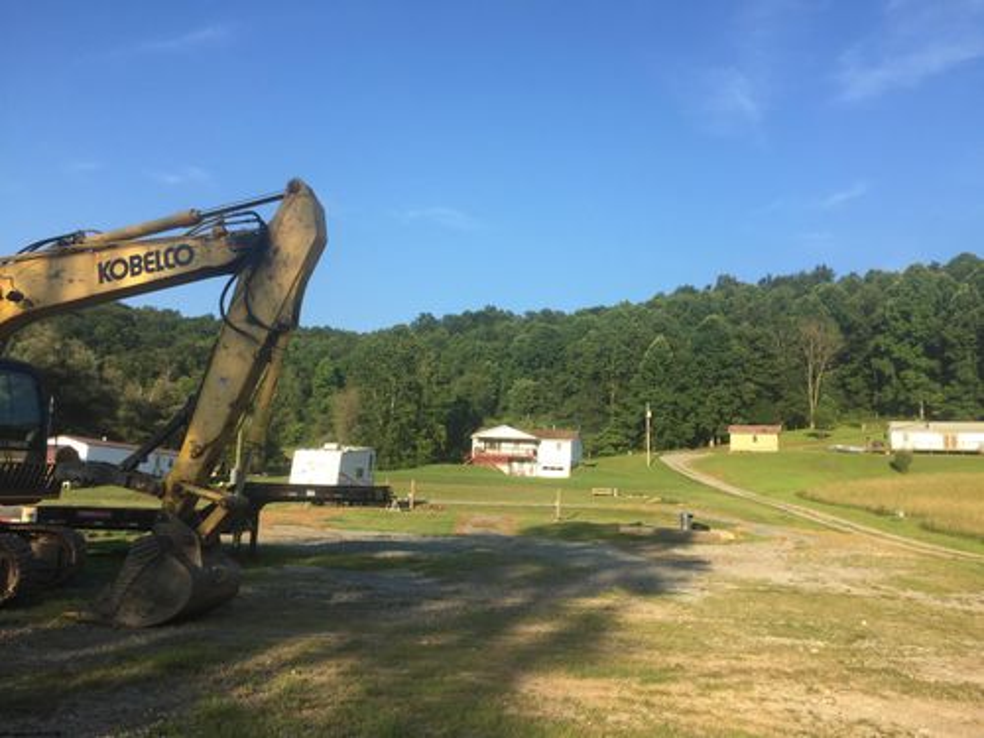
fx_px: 824
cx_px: 492
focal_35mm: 29
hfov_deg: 61.7
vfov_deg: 48.2
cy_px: 369
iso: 32
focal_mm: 4.15
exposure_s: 1/860
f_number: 2.2
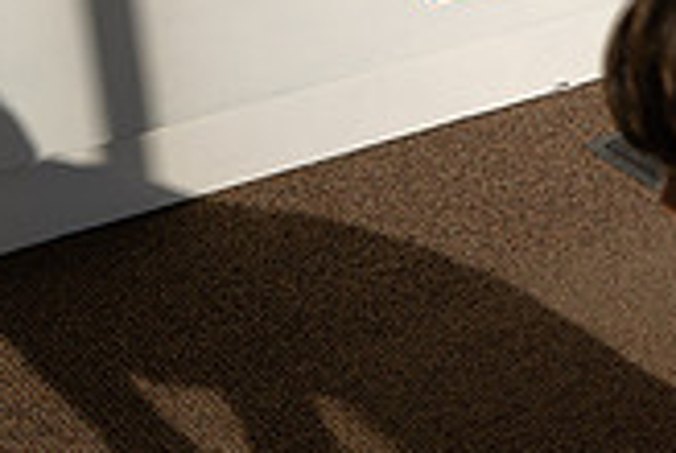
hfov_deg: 13.6
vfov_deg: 9.8
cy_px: 134
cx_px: 1058
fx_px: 2634
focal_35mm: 140
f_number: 4.5
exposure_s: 1/500
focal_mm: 35
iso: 250
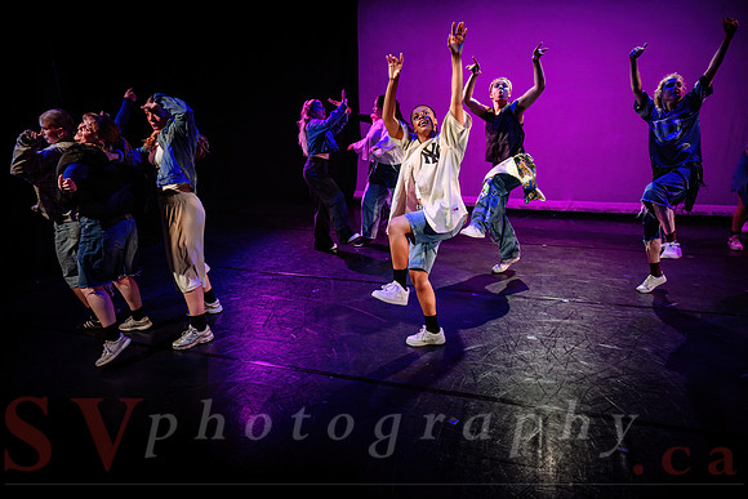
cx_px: 374
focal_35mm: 24
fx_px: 499
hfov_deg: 73.7
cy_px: 250
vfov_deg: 53.2
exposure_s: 1/300
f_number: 2.8
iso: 1600
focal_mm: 24
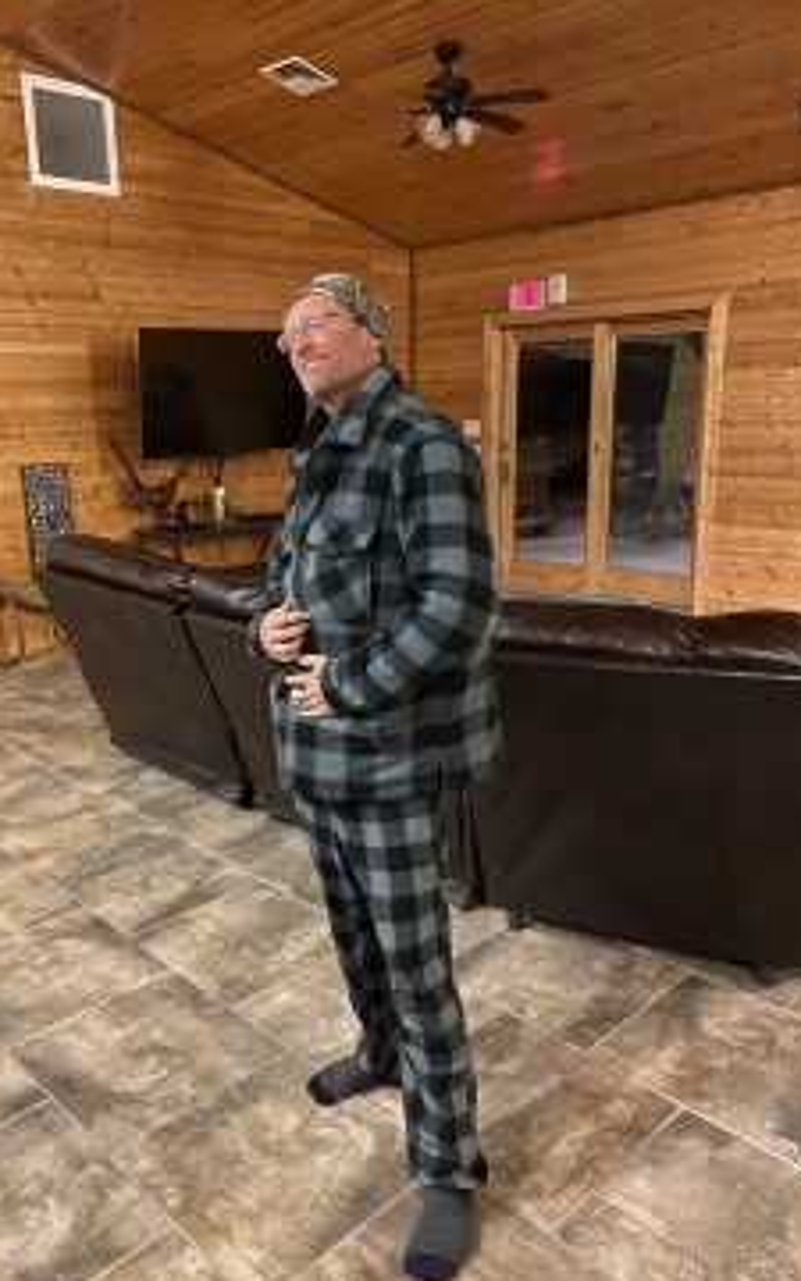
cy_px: 644
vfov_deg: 66.5
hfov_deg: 44.4
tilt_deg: -12.9
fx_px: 978
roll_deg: +2.1
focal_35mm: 28
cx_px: 342
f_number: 1.8
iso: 800
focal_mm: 4.25
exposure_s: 1/24
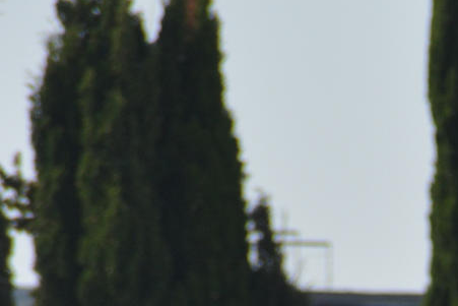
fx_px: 17332
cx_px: 699
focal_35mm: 1362
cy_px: 650
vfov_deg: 1.0
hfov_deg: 1.5
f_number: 6.3
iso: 400
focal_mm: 200
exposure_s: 1/1600
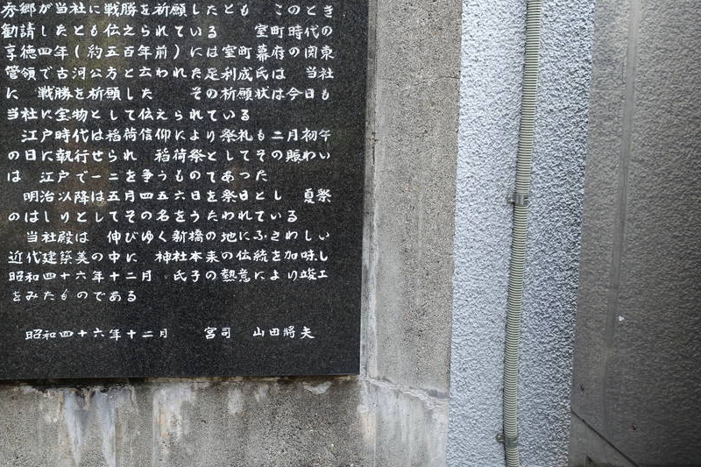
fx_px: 701
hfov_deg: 51.6
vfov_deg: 36.6
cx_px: 207
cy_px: 165
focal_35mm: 36
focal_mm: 8.8
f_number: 3.5
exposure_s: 1/80
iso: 125
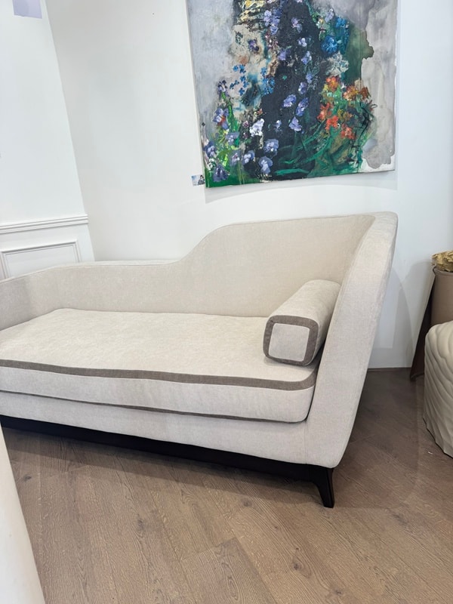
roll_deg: +6.0
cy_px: 302
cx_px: 226
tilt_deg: -15.5
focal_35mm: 24
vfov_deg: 71.6
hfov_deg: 56.8
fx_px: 419
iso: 50
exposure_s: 1/100
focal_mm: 6.76
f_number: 1.78
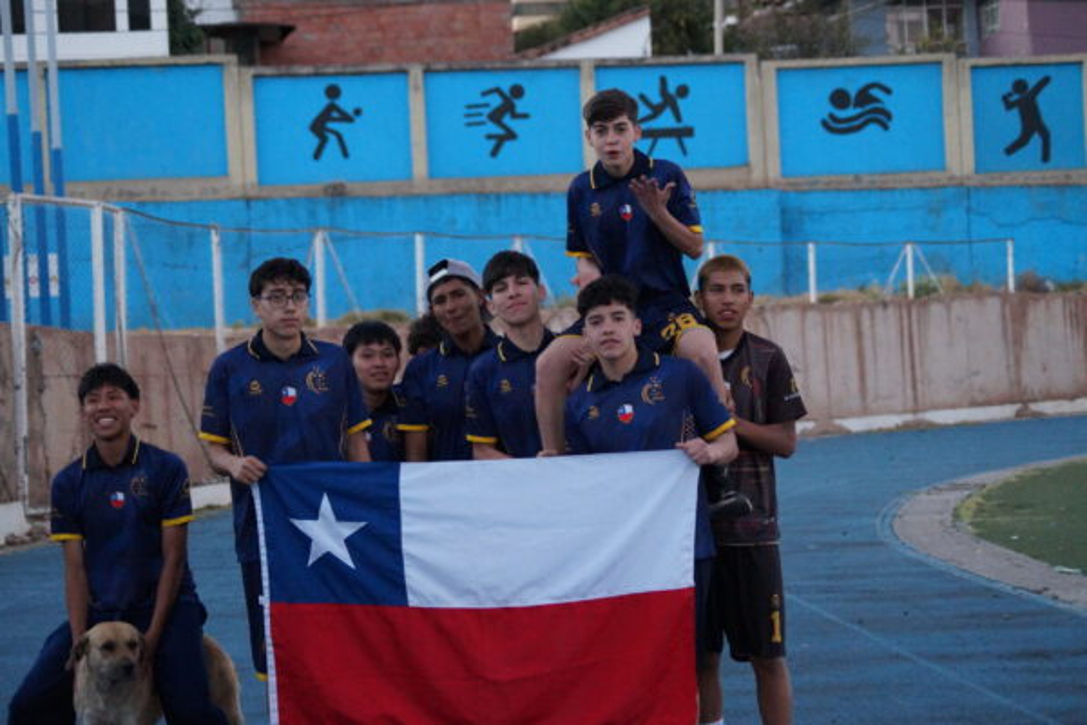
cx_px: 544
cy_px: 362
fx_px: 2717
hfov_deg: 22.6
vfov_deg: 15.2
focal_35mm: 90
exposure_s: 1/160
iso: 3200
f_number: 4
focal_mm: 60
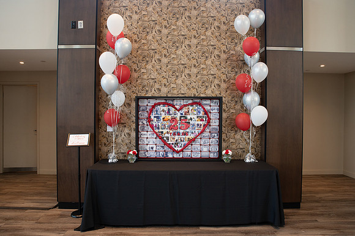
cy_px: 116
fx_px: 246
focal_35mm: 25
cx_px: 177
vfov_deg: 51.2
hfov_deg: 71.5
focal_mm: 24
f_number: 4.5
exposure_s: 1/125
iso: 800
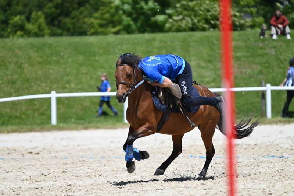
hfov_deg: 7.1
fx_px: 2366
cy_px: 98
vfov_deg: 4.7
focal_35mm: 290
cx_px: 147
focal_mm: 290
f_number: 5.3
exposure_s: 1/1250
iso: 220
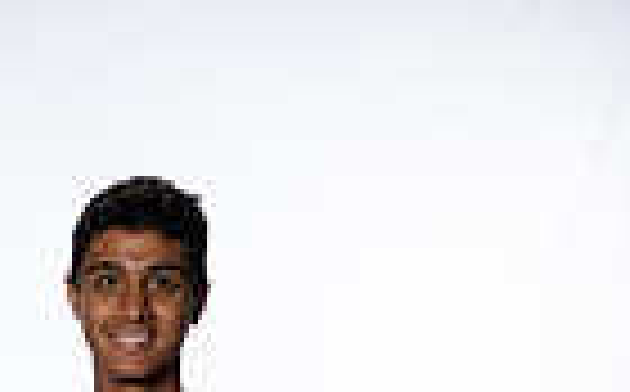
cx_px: 63
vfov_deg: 7.8
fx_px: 2640
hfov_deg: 13.5
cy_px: 1009
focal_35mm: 154
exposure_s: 1/250
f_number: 8
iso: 640
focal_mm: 47
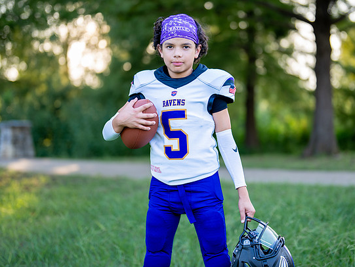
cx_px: 193
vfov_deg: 21.9
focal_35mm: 67
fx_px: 687
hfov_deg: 28.9
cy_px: 110
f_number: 1.2
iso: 100
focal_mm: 50
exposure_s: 1/640
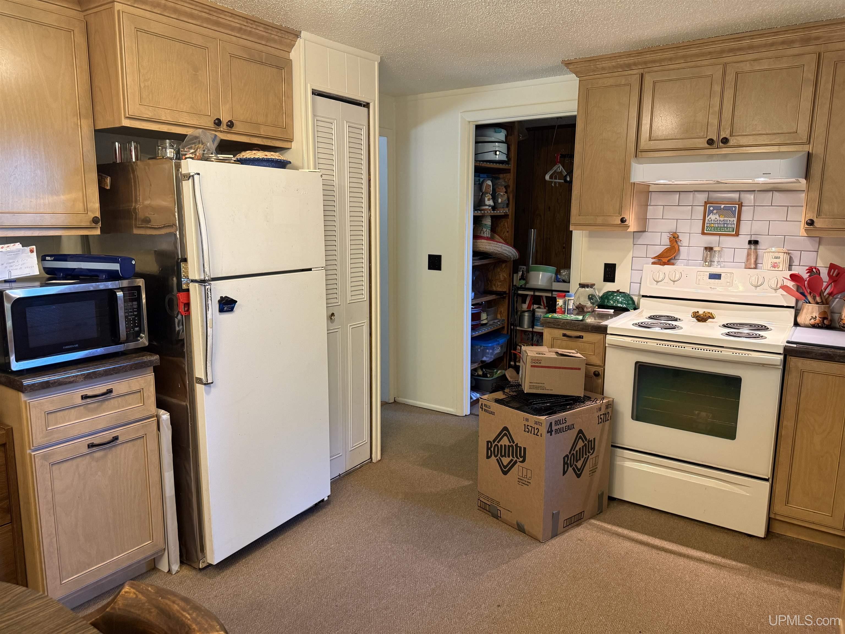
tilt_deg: -8.5
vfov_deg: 56.8
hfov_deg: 71.6
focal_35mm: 24
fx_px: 586
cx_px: 422
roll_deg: -1.0
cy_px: 317
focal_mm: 6.76
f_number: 1.78
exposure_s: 1/60
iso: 250
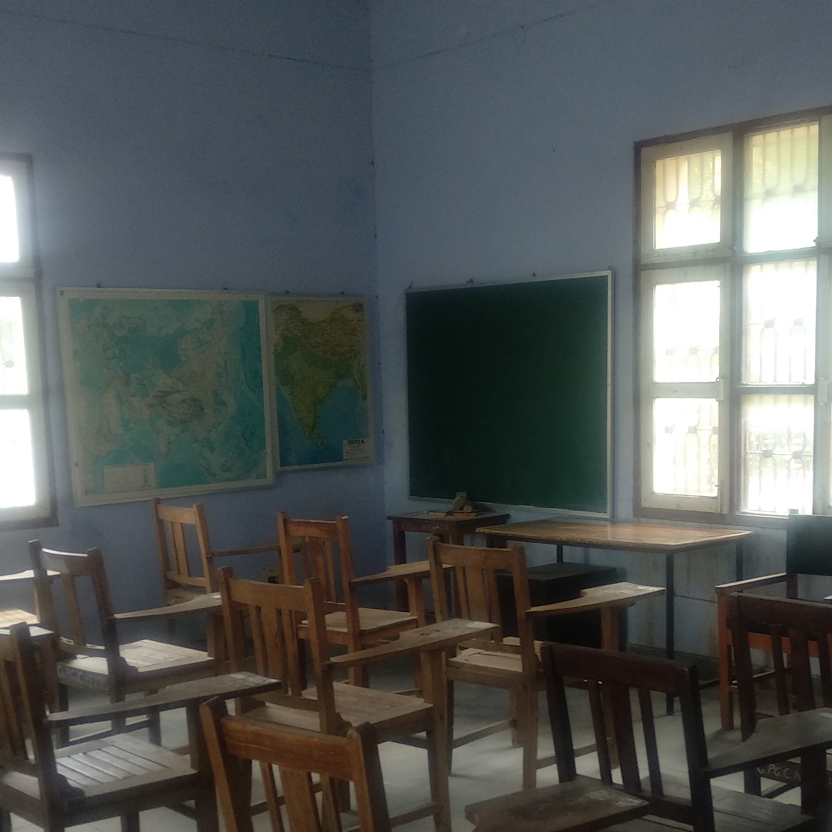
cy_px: 572
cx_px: 485
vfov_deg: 34.3
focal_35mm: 49
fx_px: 1332
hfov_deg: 34.6
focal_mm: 3.81
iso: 160
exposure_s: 1/50
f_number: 2.2
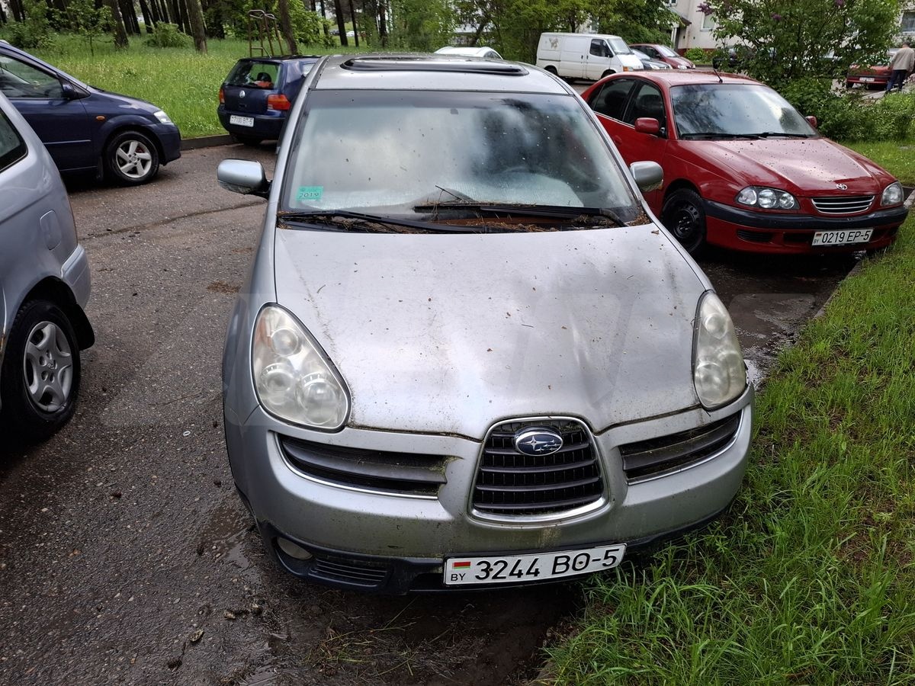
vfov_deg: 58.9
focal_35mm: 23
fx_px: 608
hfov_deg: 73.9
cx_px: 458
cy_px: 343
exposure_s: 1/100
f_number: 1.8
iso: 125
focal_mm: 5.54
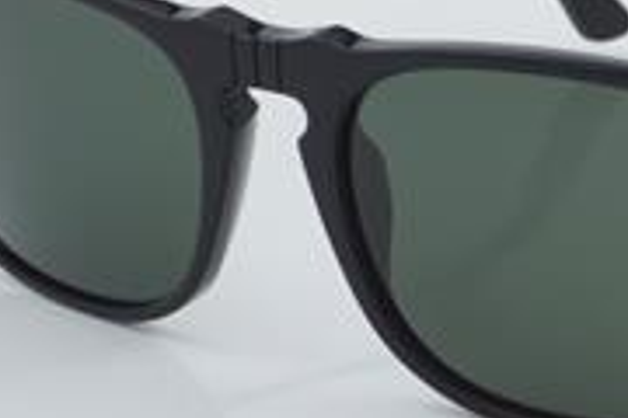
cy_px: 178
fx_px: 3194
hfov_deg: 11.2
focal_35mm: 183
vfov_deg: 7.5
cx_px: 558
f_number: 32
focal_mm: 55
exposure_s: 1/4
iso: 100
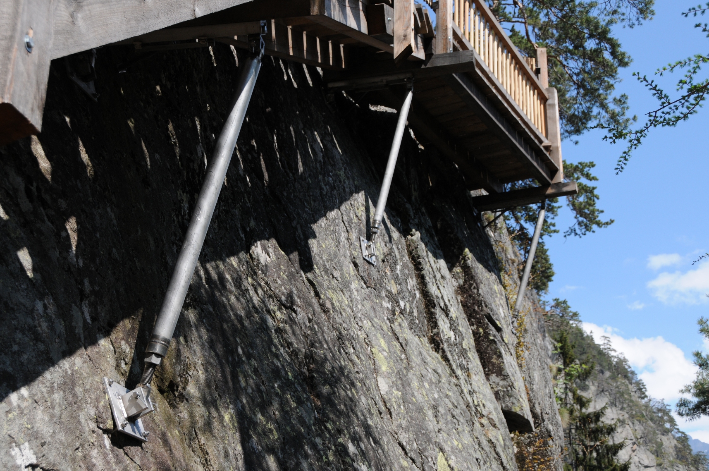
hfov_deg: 38.9
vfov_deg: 26.4
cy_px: 236
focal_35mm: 51
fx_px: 1003
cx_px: 354
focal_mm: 34
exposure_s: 1/1000
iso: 400
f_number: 6.3
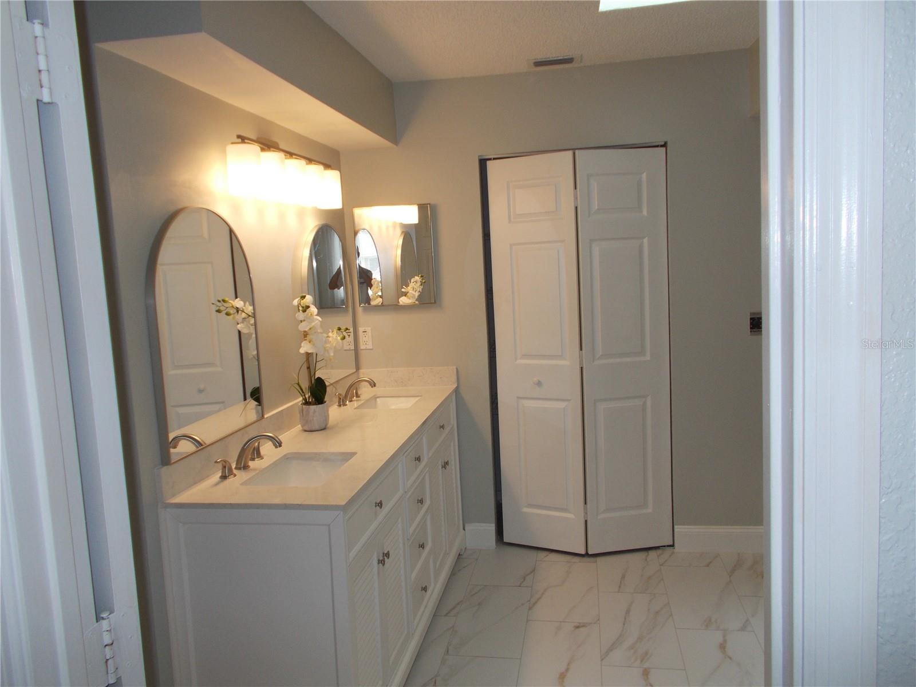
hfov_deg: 67.3
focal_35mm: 26
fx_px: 688
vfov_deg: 53.1
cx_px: 458
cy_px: 344
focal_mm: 4.6
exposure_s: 1/30
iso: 80
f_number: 3.2
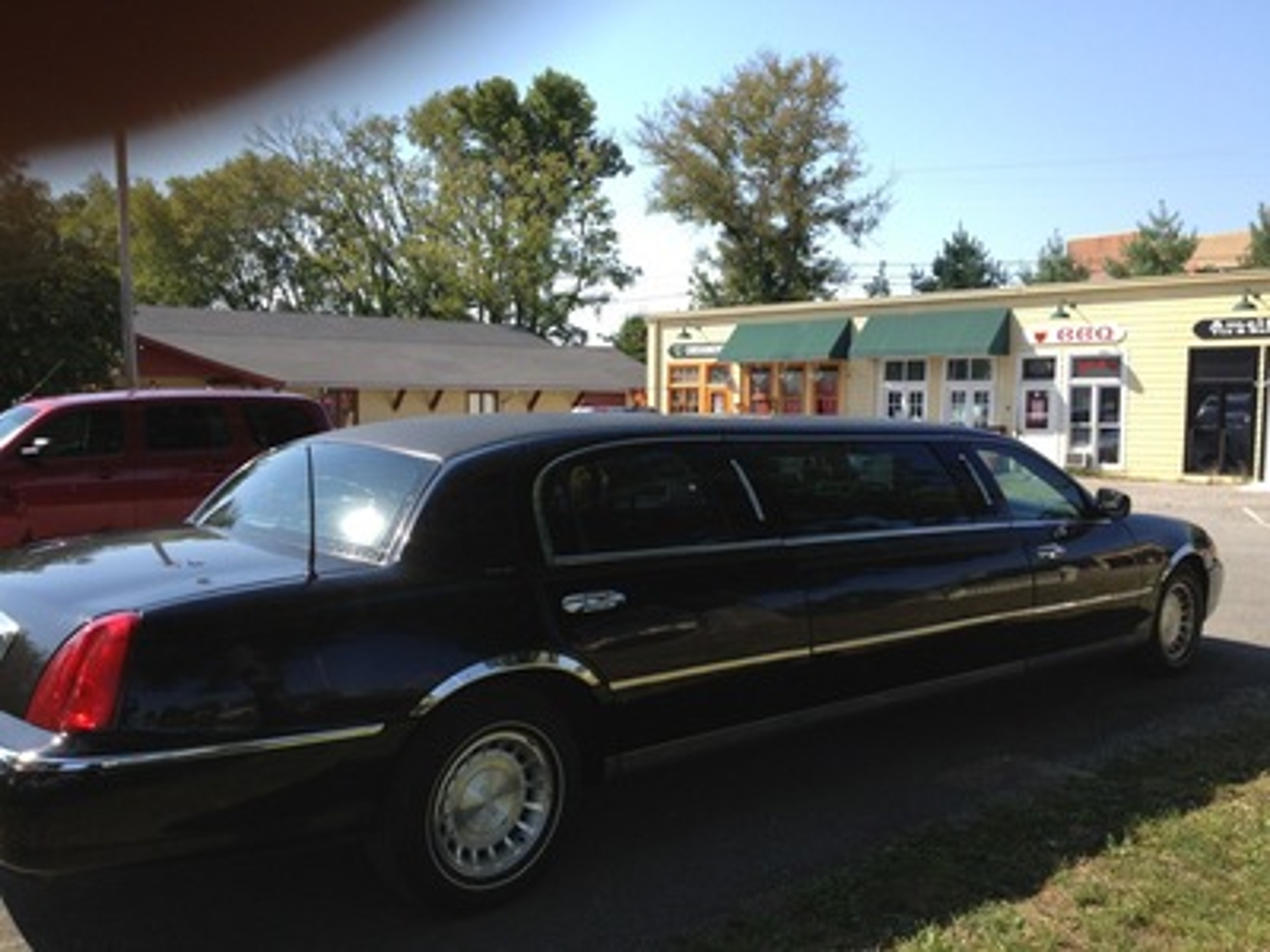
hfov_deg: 52.6
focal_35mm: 35
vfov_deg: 40.7
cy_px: 476
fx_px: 1284
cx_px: 635
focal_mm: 4.28
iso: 64
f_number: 2.4
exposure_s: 1/876
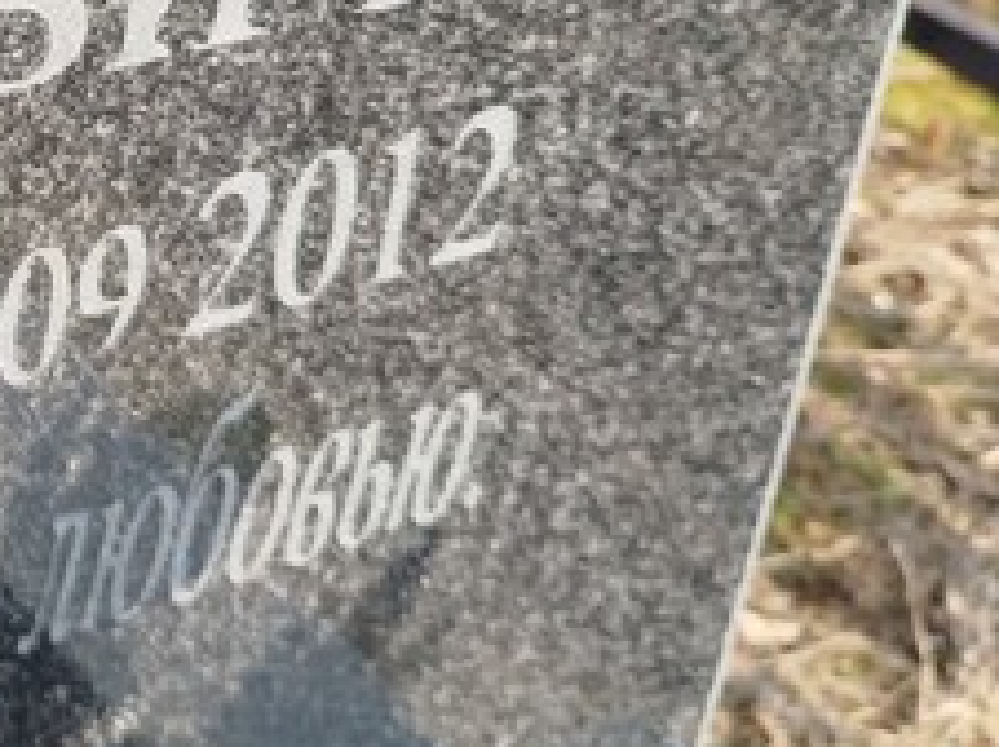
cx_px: -486
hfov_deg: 20.0
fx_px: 2450
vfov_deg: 16.5
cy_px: -199
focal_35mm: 85
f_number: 1.7
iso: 50
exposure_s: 1/273
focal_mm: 5.31
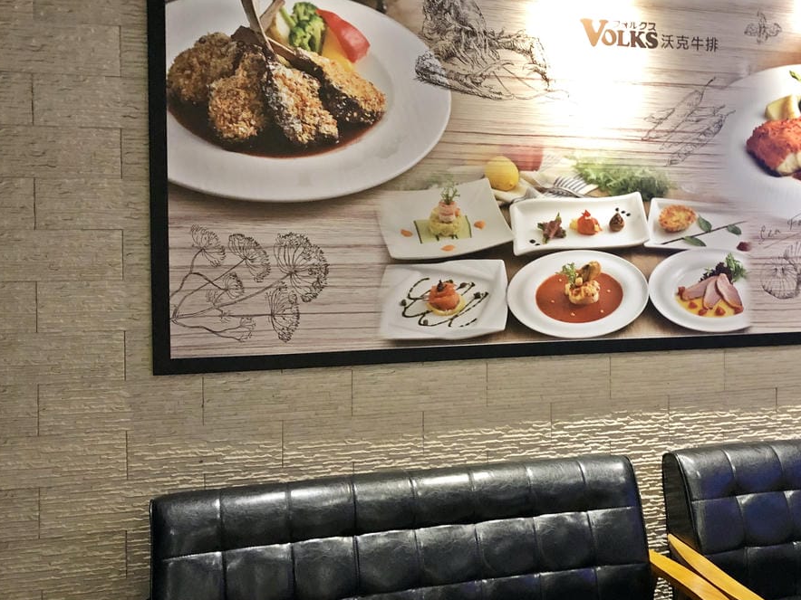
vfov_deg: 37.7
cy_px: 276
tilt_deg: -1.5
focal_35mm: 38
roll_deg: -1.0
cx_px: 489
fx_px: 879
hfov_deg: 48.6
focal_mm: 3.99
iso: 100
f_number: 1.8
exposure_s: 1/13
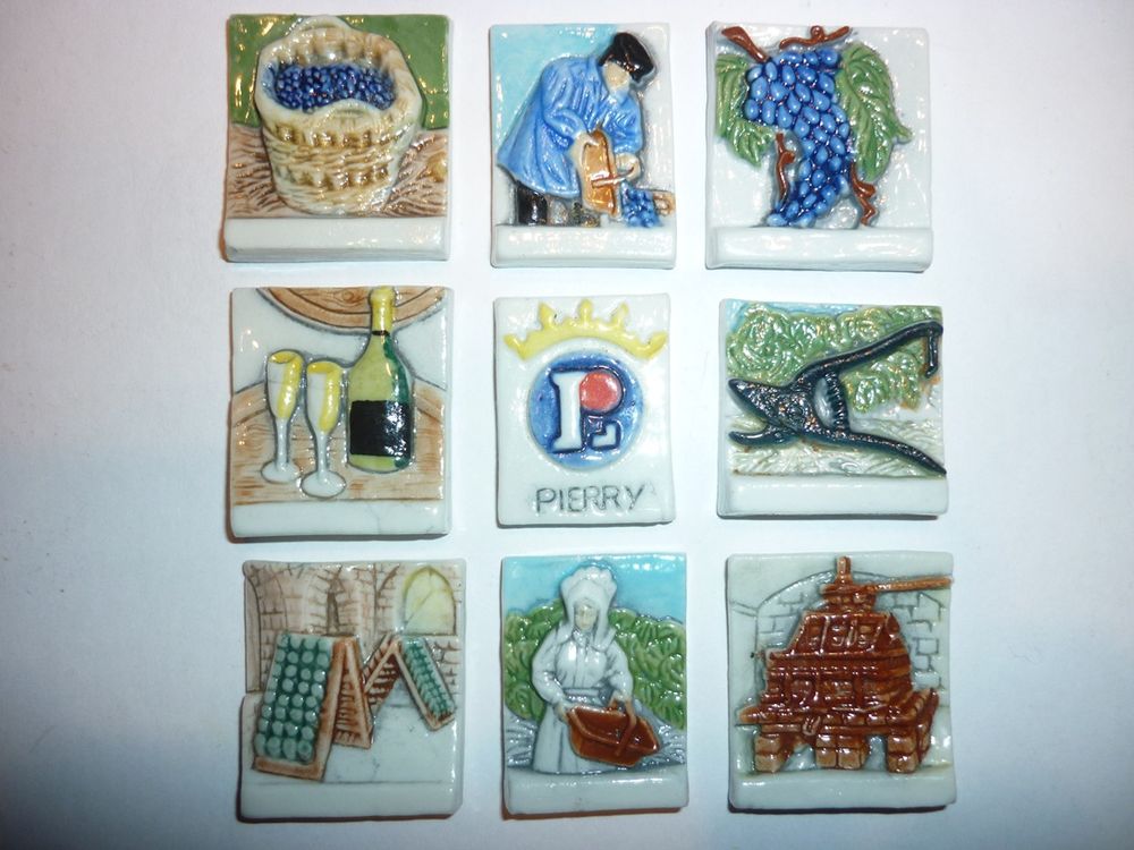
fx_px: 1081
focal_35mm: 33
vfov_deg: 42.9
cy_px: 425
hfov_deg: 55.4
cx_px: 567
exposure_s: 1/30
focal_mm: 5.5
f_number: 2.8
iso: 100
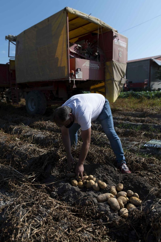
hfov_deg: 53.1
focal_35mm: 24
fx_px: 161
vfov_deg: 73.8
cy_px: 121
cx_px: 80
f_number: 4.5
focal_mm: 24
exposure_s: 1/2000
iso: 125
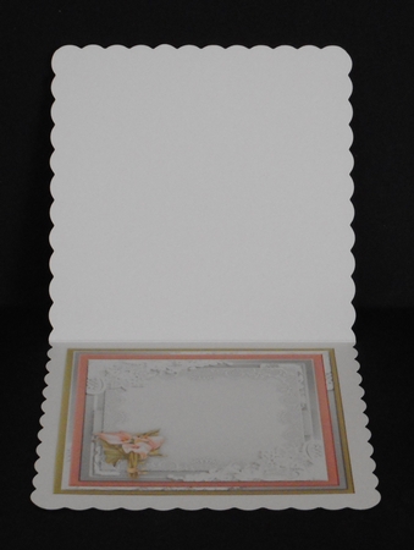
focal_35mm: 89
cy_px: 275
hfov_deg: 16.6
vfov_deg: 22.0
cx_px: 207
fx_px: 1415
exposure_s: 1/60
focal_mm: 15.9
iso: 560
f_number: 5.6
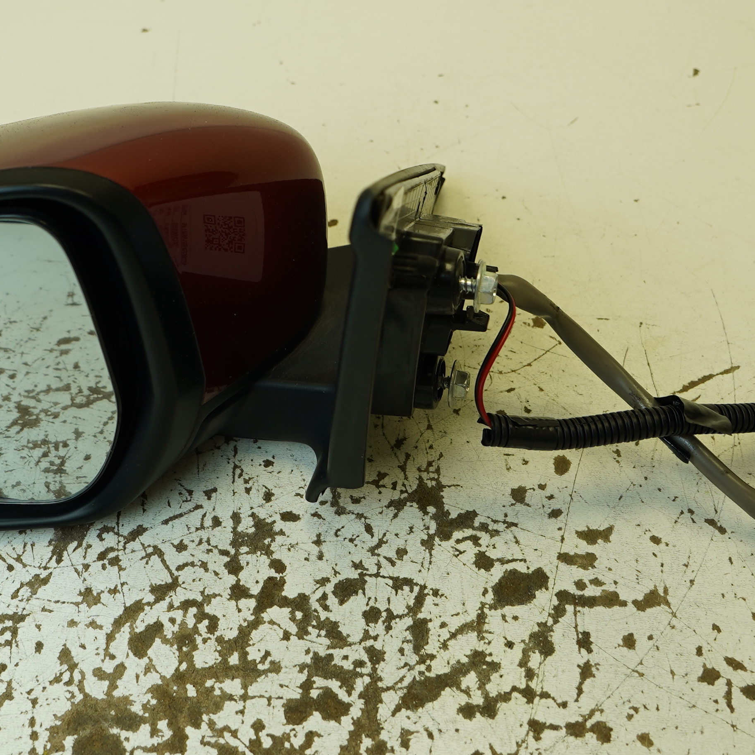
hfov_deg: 31.0
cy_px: 268
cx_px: 281
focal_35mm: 55
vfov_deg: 30.9
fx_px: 1357
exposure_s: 1/160
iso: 160
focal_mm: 20
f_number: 4
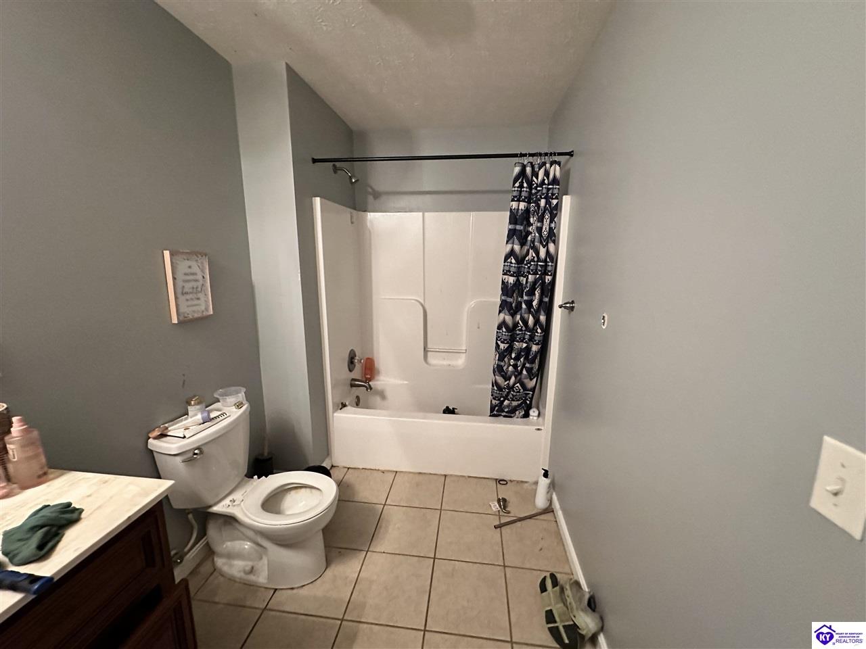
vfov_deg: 85.7
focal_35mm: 14
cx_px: 433
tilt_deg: -9.5
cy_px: 324
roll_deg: -0.6
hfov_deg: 102.1
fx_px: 350
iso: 1000
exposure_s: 1/60
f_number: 2.2
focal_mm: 2.22
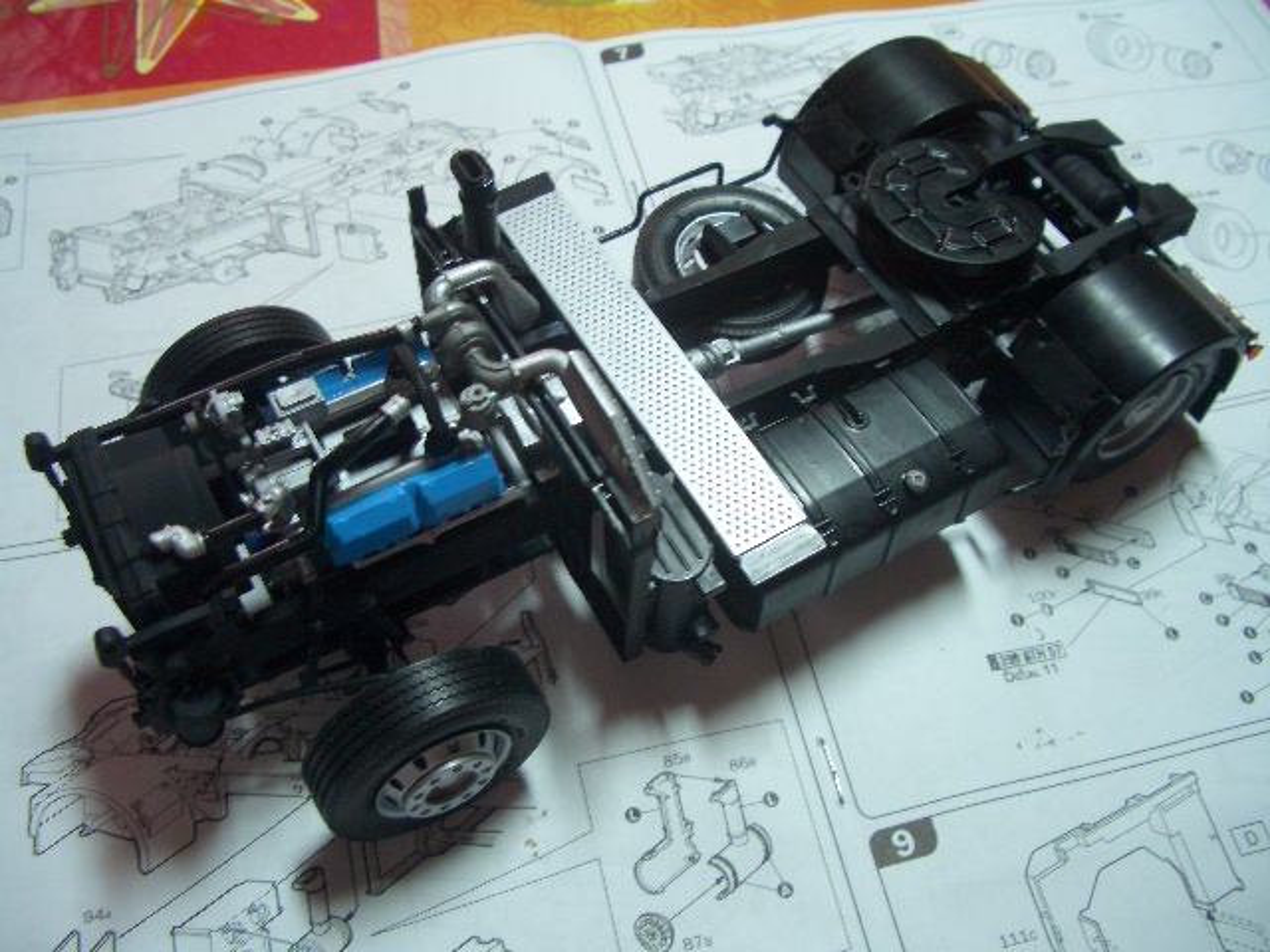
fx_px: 1284
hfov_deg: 52.6
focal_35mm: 35
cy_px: 476
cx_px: 635
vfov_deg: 40.7
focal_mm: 5.8
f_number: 2.6
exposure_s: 1/10
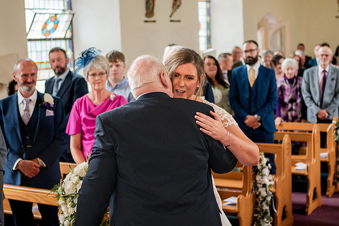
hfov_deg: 32.4
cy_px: 91
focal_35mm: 62
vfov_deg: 21.9
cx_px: 170
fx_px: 583
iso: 1600
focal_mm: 35
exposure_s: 1/500
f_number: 1.8
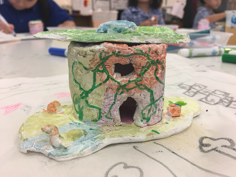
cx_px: 118
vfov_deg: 48.2
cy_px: 88
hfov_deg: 61.7
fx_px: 198
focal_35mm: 29
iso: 32
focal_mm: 4.15
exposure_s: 1/17
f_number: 2.2
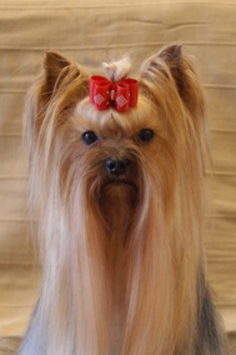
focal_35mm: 89
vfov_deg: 22.8
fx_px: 875
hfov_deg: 15.4
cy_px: 242
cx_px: 129
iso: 400
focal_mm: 35
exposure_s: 1/20
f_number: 5
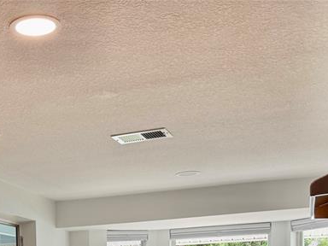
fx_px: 606
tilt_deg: -2.3
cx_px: 17
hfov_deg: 28.8
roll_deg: +1.4
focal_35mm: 64
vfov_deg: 20.7
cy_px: 327
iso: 100
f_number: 1.78
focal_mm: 6.76
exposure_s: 1/240
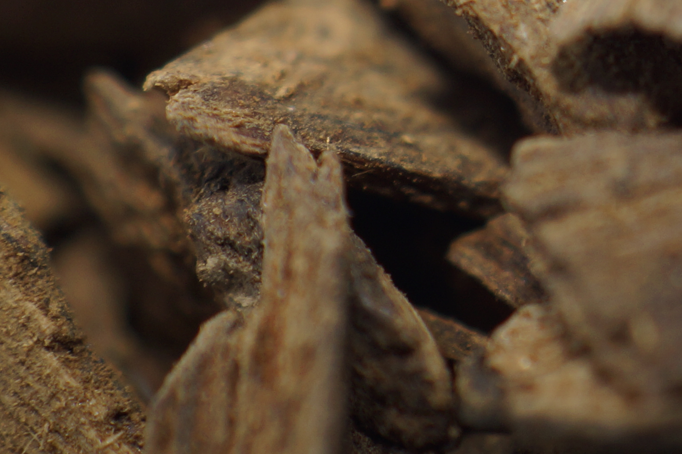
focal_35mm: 174
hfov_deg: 11.4
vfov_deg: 7.6
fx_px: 3295
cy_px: -417
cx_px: 954
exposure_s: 1/160
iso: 100
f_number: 4
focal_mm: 30
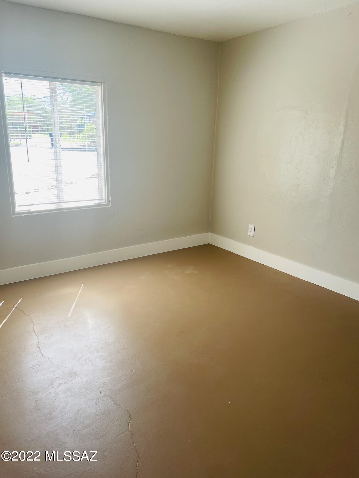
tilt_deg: -14.9
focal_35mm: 26
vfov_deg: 67.3
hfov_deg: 53.1
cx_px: 180
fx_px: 360
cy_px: 239
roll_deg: -0.8
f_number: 1.6
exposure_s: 1/121
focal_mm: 4.2
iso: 32
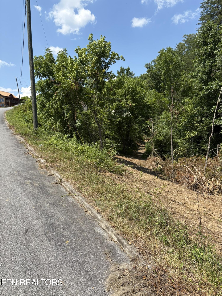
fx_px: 222
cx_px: 111
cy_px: 148
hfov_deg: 53.1
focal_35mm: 26
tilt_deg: -3.7
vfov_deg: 67.3
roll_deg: +4.6
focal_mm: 5.96
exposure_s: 1/2451
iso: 50
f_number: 1.6
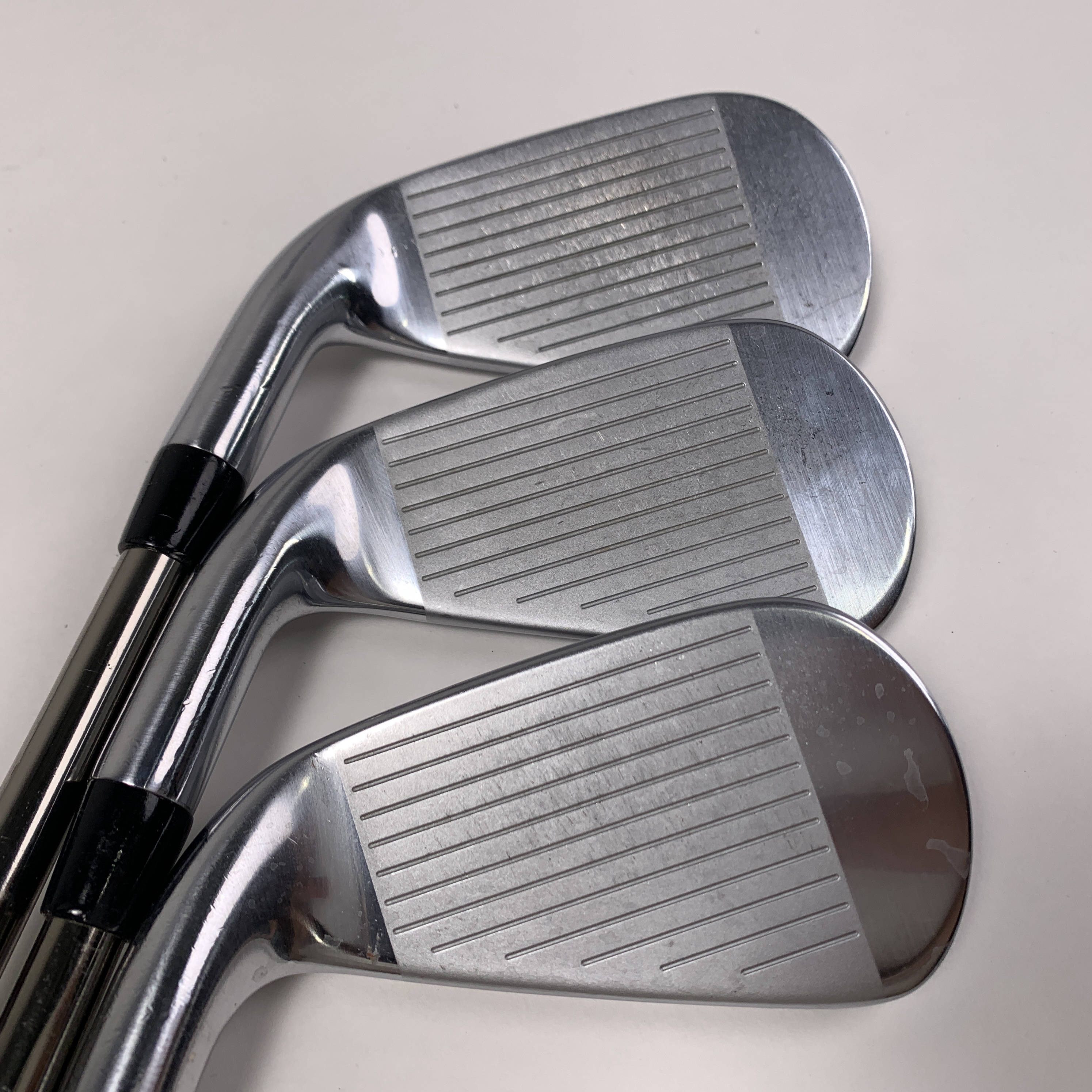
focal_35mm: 31
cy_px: 547
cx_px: 573
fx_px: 1106
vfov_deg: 52.5
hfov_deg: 52.5
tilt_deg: -59.6
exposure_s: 1/369
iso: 25
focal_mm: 4.25
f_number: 1.8
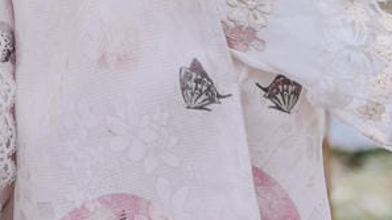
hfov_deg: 13.1
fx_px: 1538
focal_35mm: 148
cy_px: -306
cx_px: -311
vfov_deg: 7.6
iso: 200
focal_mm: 35
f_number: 3.2
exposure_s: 1/1000
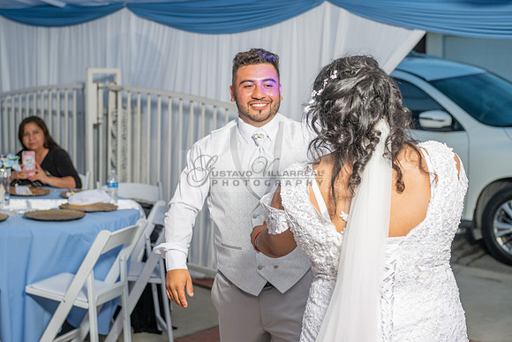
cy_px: 171
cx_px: 256
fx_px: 882
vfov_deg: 21.9
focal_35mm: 62
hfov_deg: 32.4
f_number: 4.5
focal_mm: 62
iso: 250
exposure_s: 1/160
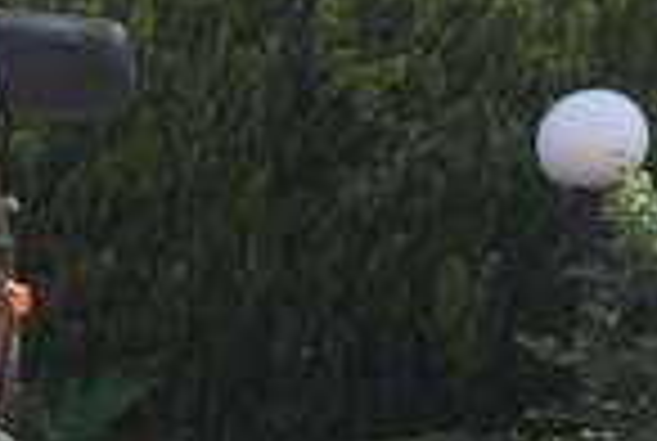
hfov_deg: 13.8
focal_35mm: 136
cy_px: 556
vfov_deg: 10.0
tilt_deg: -3.9
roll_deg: -0.7
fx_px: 2487
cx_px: -446
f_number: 2.2
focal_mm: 4.15
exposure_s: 1/894
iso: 25
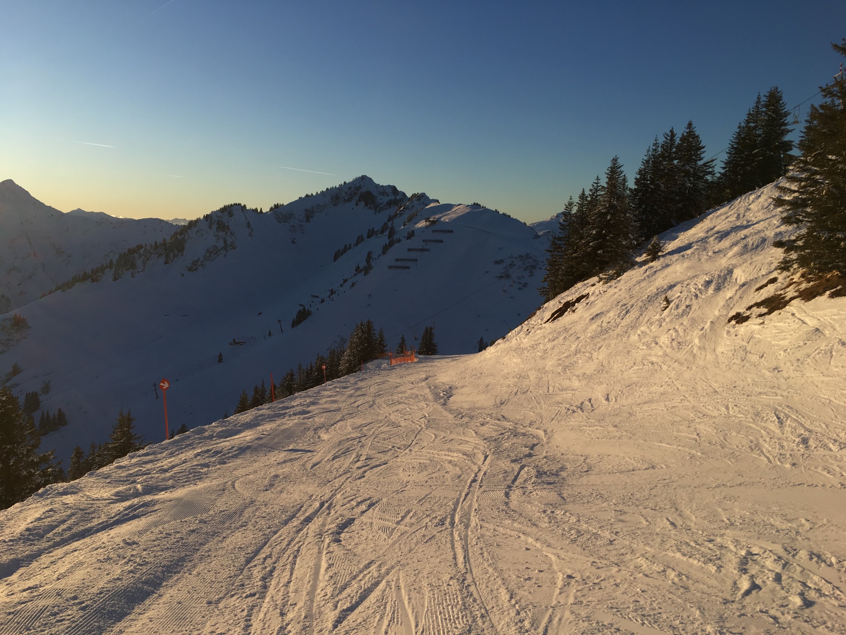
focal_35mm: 29
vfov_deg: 48.2
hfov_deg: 61.7
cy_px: 318
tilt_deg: -12.0
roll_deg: -2.9
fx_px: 709
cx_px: 423
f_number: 2.2
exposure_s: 1/1202
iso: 25
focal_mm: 4.15
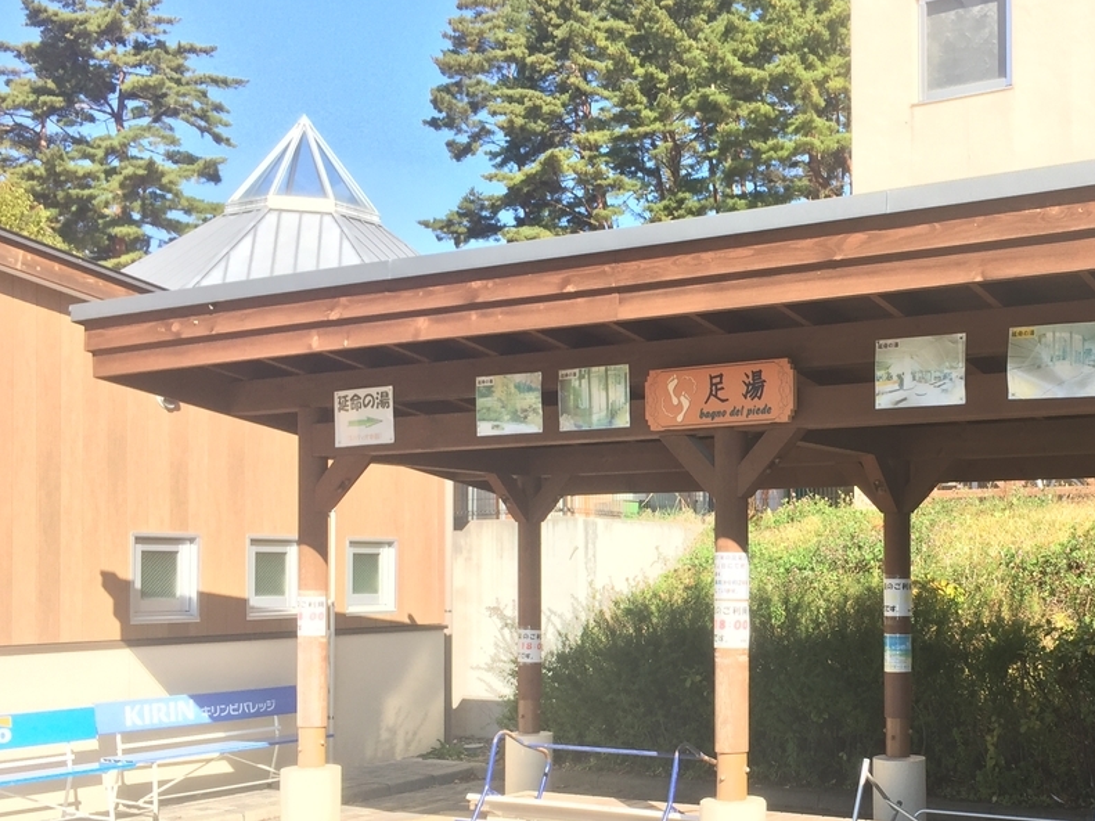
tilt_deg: -2.5
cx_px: 828
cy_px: 569
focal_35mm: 44
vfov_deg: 32.5
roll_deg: -0.3
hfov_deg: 41.6
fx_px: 1392
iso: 32
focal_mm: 4.15
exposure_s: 1/608
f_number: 2.2
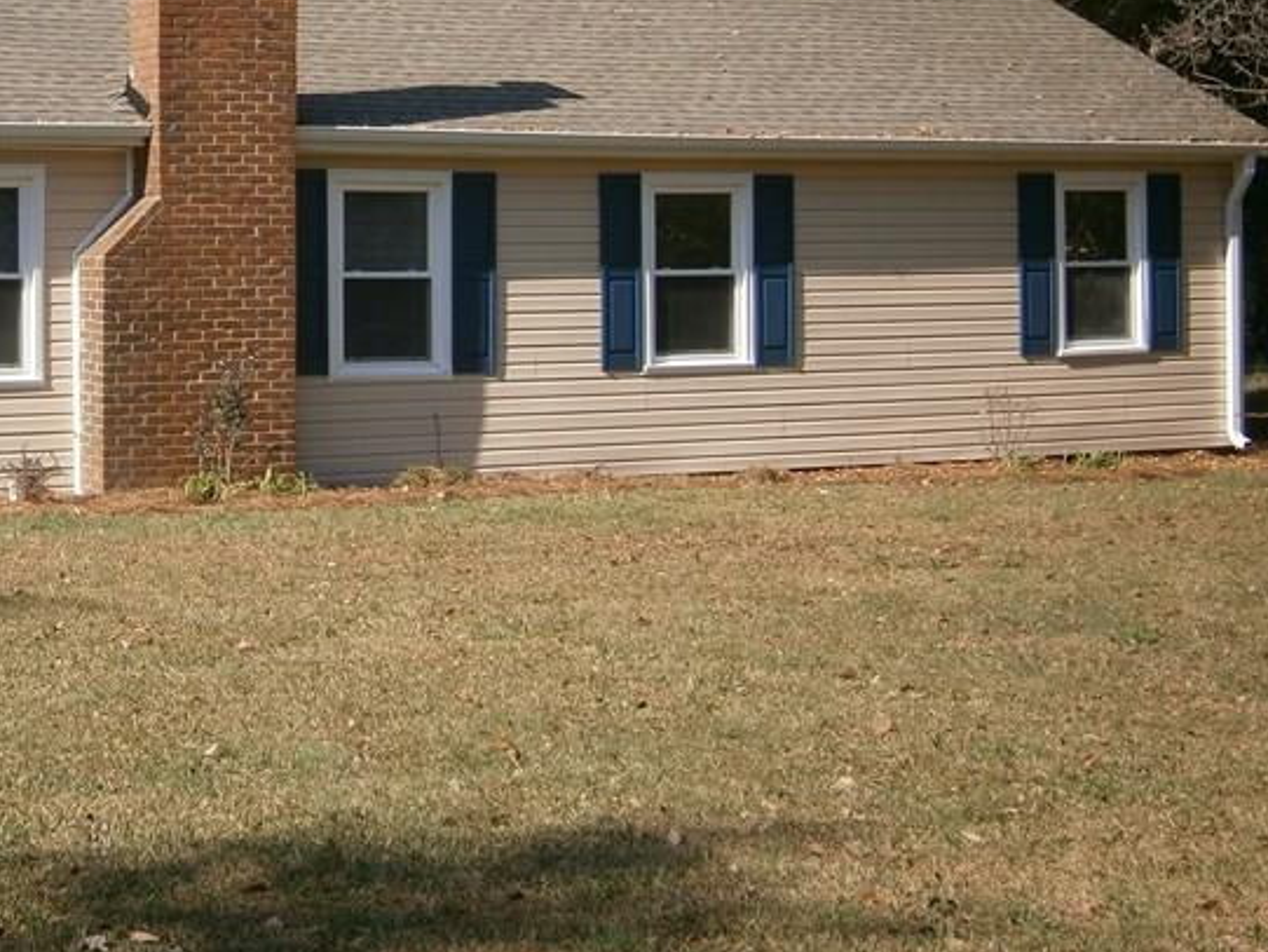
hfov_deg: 21.7
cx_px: 258
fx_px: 3261
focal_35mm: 89
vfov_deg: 16.6
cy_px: 300
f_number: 3.4
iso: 80
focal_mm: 8.3
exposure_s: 1/640
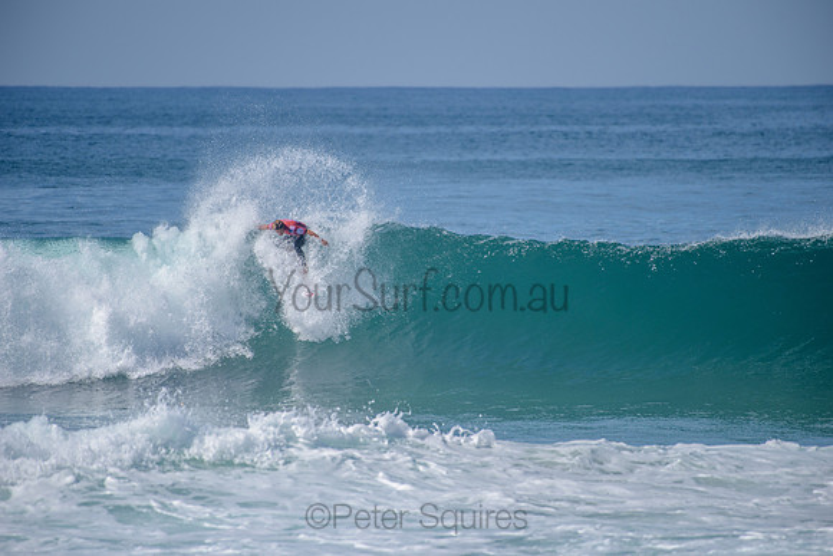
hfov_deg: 4.1
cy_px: 278
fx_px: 11572
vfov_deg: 2.8
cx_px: 416
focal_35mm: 500
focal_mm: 500
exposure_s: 1/2000
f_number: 5.6
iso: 160
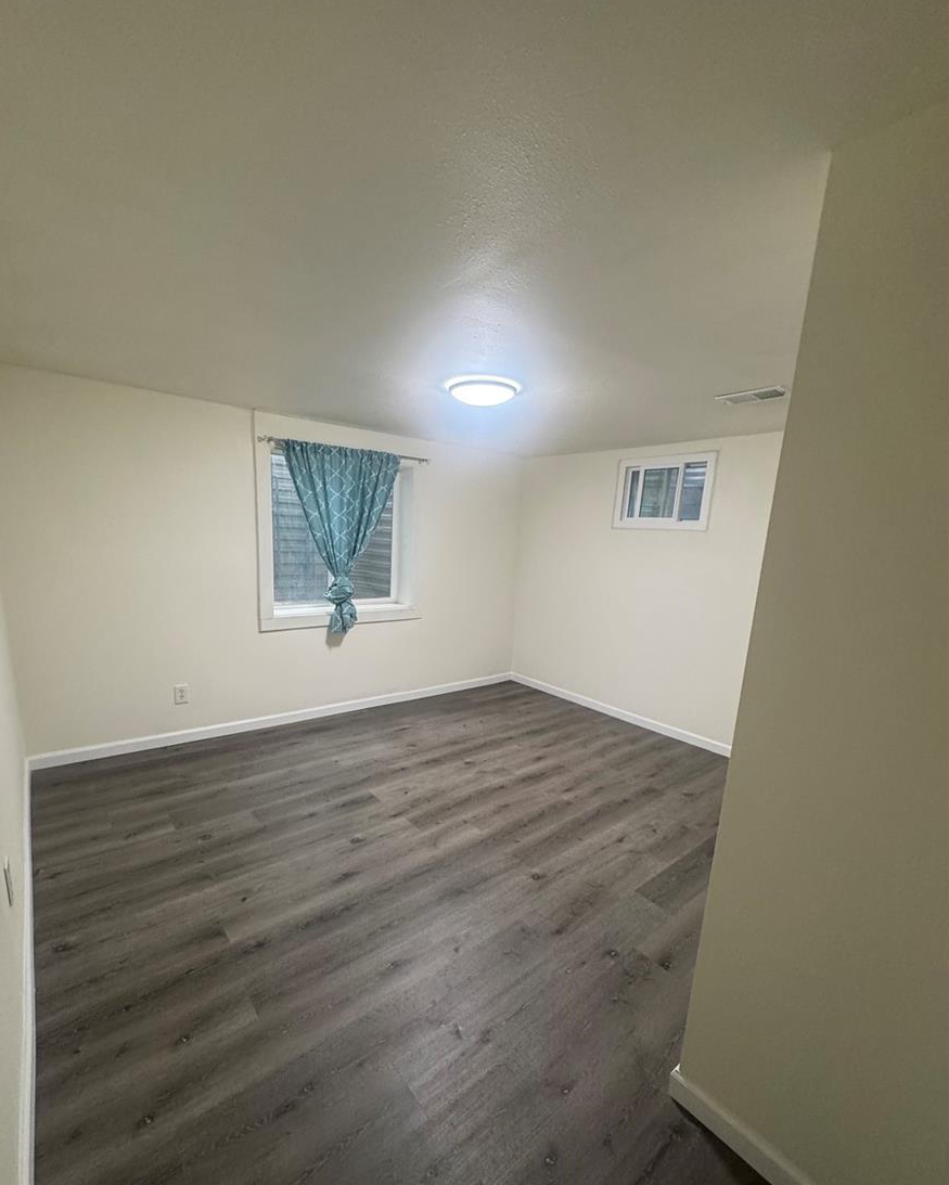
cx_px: 464
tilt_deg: -12.1
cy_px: 639
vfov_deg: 96.6
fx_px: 526
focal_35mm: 15
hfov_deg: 84.1
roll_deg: -2.5
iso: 400
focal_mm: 2.22
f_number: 2.2
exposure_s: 1/60
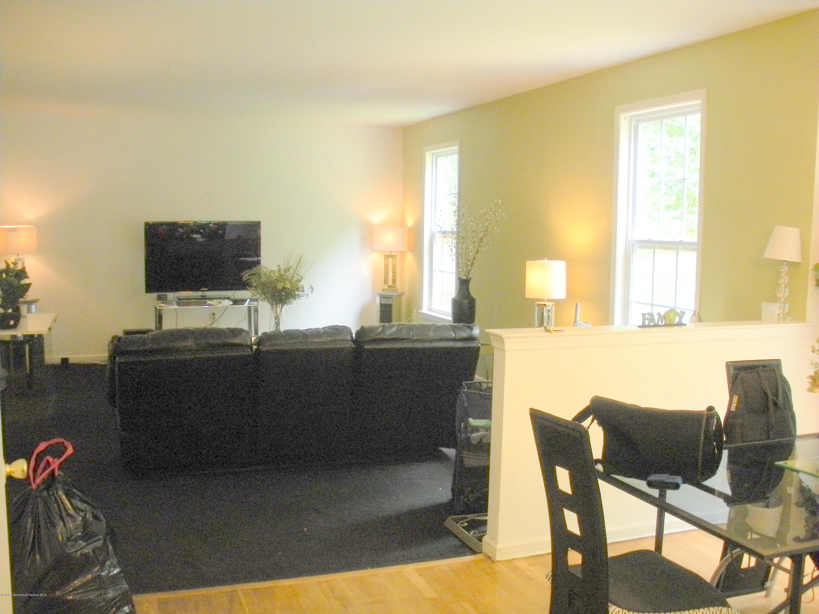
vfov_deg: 40.7
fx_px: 828
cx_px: 410
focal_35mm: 35
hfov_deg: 52.6
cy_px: 307
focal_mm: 6.3
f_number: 3.5
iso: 400
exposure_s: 1/34.1
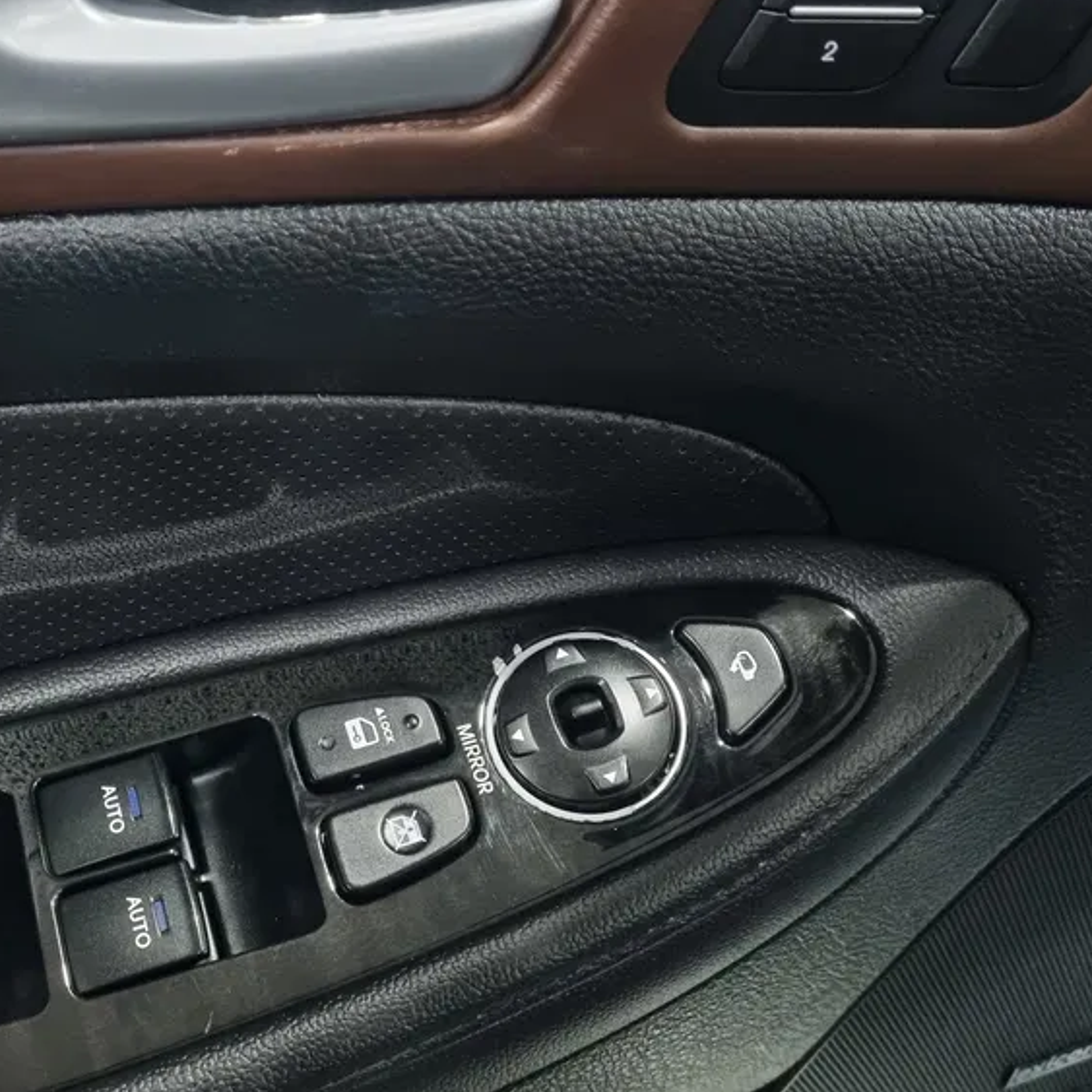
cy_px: 400
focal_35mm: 49
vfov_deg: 34.5
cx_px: 283
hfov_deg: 34.0
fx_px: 1749
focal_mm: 5.4
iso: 640
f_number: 1.8
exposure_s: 1/40
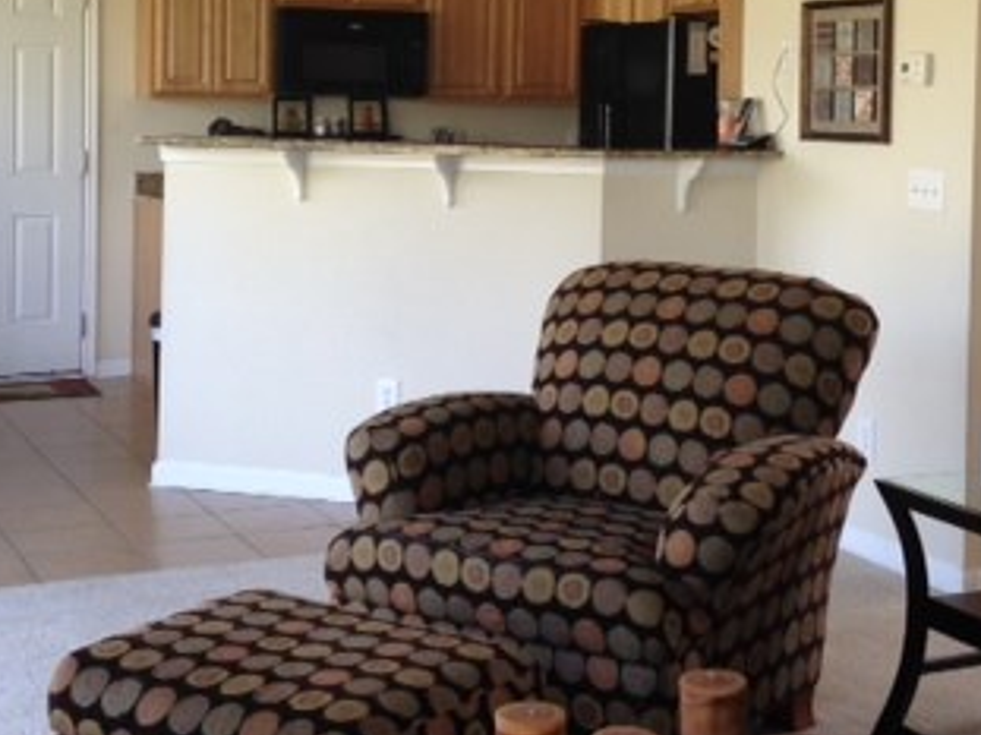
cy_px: 180
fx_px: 1926
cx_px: 505
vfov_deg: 21.4
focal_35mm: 68
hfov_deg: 28.6
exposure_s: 1/24
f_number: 2.4
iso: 50
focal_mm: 4.12
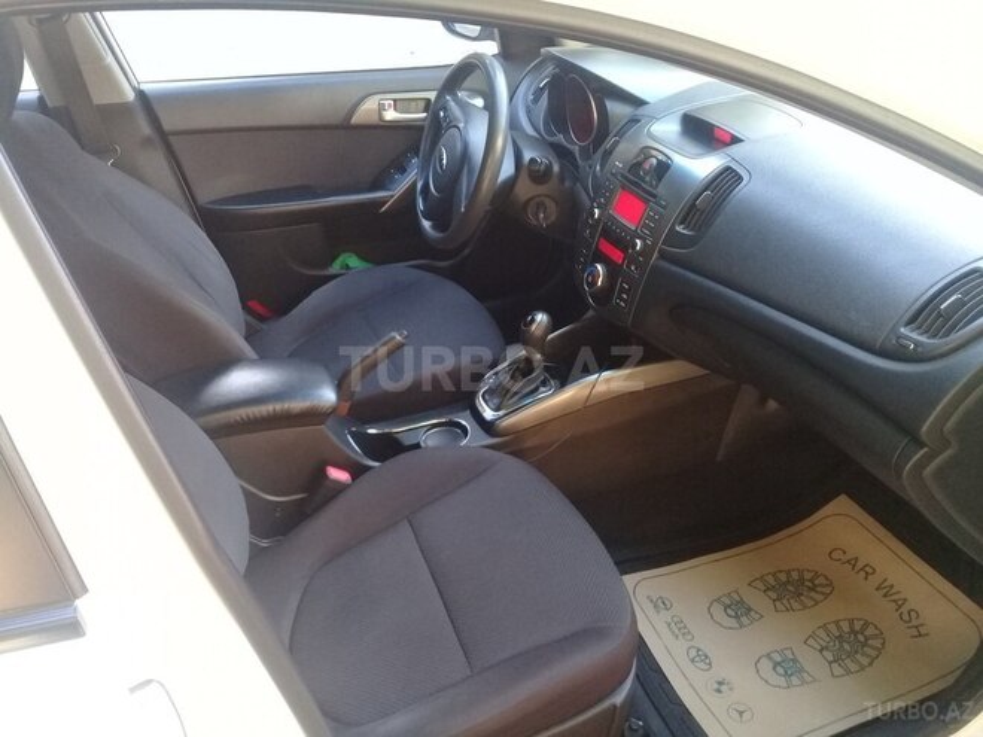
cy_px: 368
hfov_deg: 58.4
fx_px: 880
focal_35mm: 31
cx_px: 492
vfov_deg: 45.4
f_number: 2.2
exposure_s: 1/33
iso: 160
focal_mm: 3.3
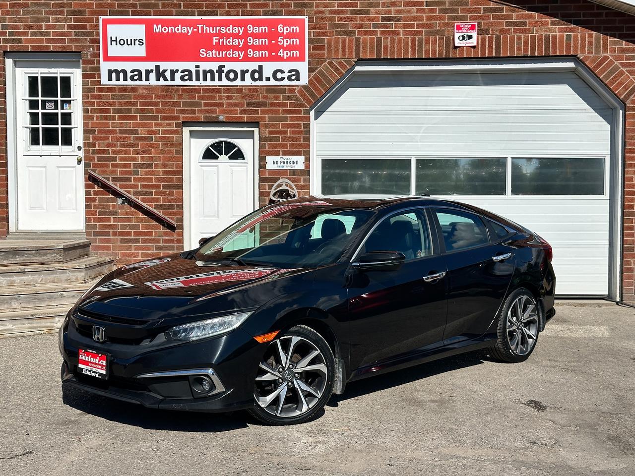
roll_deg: +0.2
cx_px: 318
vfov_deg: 30.3
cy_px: 238
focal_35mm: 48
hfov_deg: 39.7
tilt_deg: -2.4
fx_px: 881
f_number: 1.78
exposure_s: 1/7634
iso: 64
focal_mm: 6.86
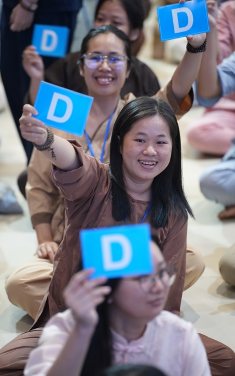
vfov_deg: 13.6
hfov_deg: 8.5
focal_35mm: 154
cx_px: 111
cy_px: 188
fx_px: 1578
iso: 1250
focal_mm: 150
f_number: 2.8
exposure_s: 1/60
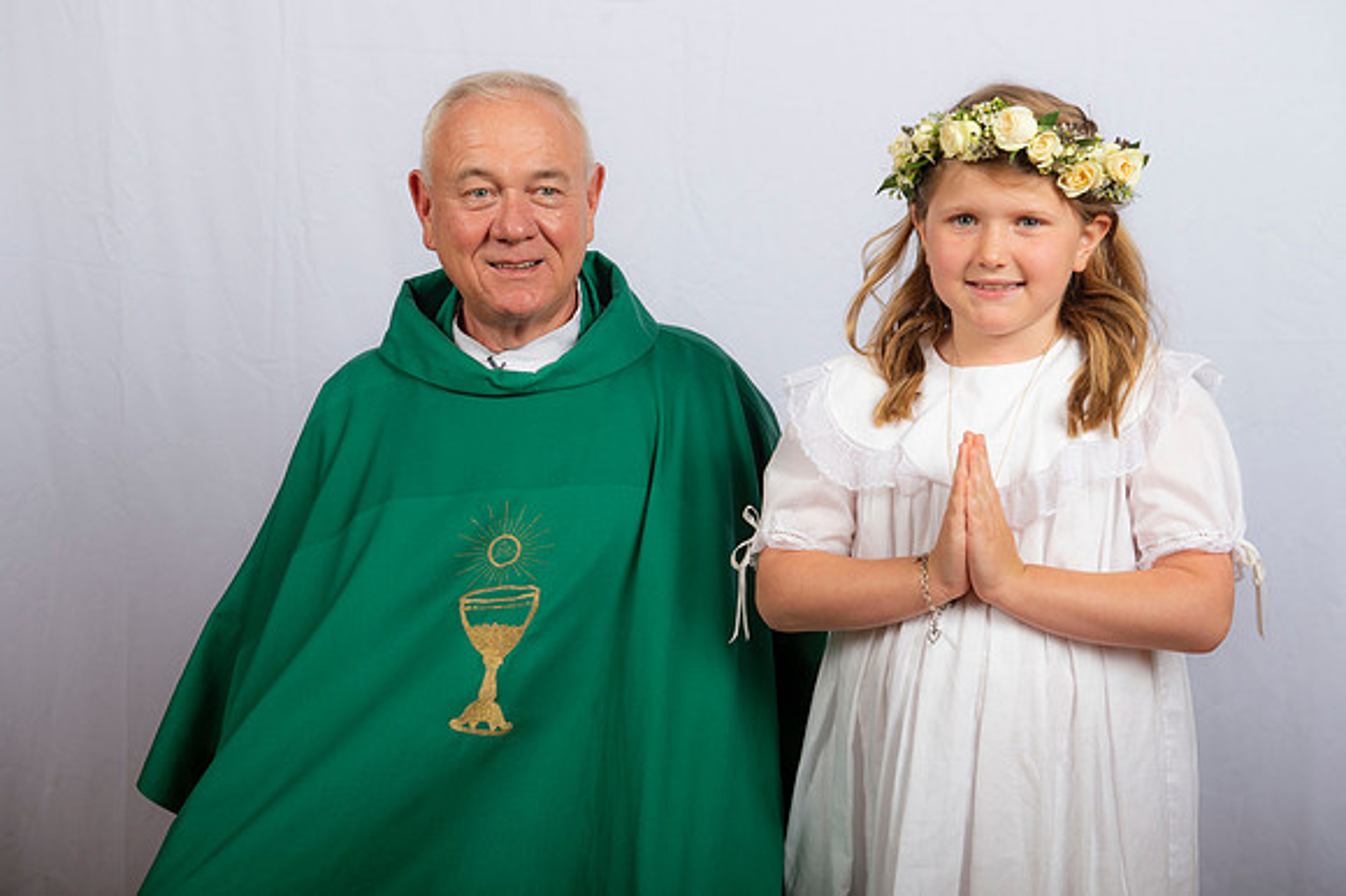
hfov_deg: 33.4
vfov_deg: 22.6
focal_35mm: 60
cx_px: 673
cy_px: 448
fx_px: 2242
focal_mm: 60
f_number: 8
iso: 320
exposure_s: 1/200
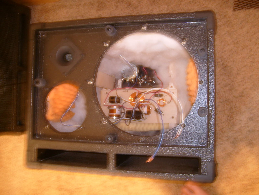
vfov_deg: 40.7
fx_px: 262
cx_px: 130
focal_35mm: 35
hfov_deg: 52.6
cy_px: 98
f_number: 2.8
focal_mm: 5.8
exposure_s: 1.5
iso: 80
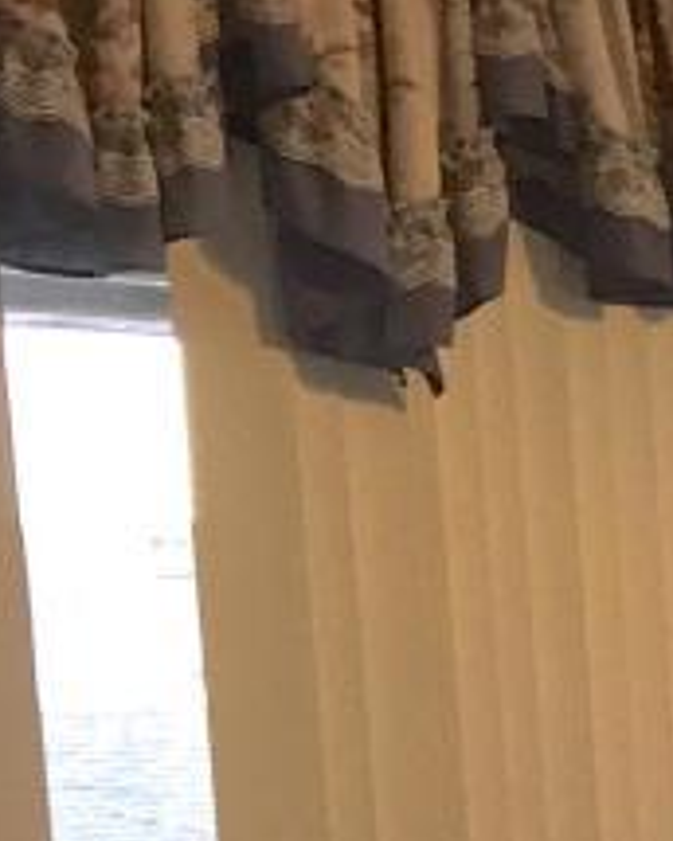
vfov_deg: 13.6
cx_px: 1847
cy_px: 1181
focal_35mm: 135
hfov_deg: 9.5
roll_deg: +0.4
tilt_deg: -8.7
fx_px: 3361
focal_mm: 4.15
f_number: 2.2
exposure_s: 1/30
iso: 64
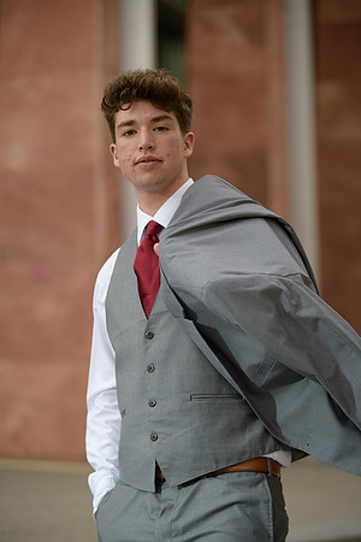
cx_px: 180
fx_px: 1474
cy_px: 271
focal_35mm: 98
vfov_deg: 20.8
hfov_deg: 14.0
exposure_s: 1/640
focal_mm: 98
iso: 250
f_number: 2.8
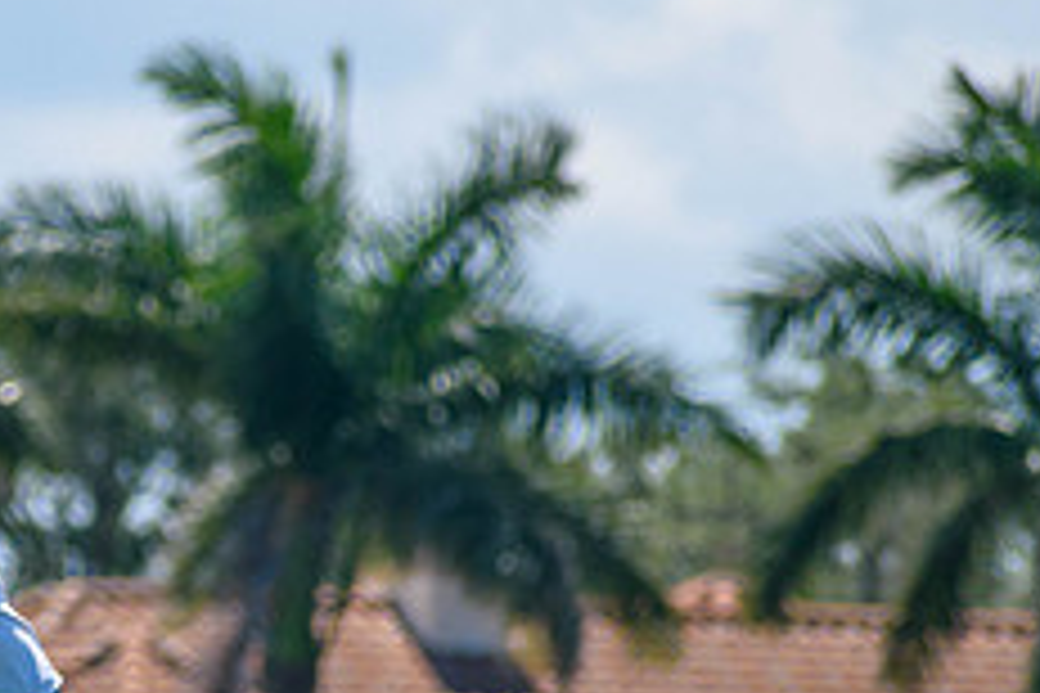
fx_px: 32613
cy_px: 655
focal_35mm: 1129
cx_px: 140
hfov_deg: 1.8
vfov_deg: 1.2
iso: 400
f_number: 6.3
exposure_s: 1/1600
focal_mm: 300
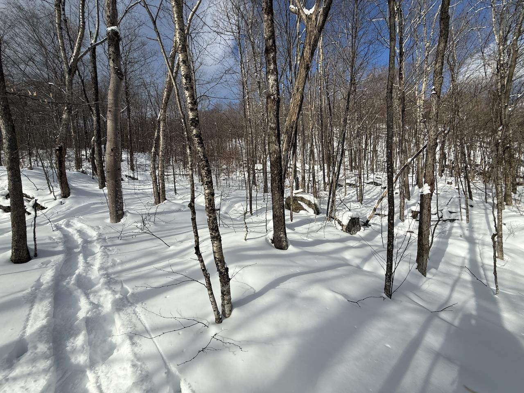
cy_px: 196
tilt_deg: +1.3
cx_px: 262
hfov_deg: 102.1
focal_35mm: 14
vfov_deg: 85.7
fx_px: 212
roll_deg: +4.0
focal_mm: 2.22
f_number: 2.2
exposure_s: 1/2320
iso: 50
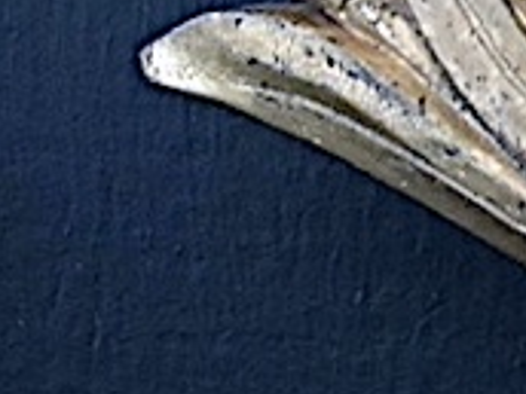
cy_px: 92
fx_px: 4443
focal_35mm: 292
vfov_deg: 5.1
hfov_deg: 6.1
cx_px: 1755
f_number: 4.2
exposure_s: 1/60
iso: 2000
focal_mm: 29
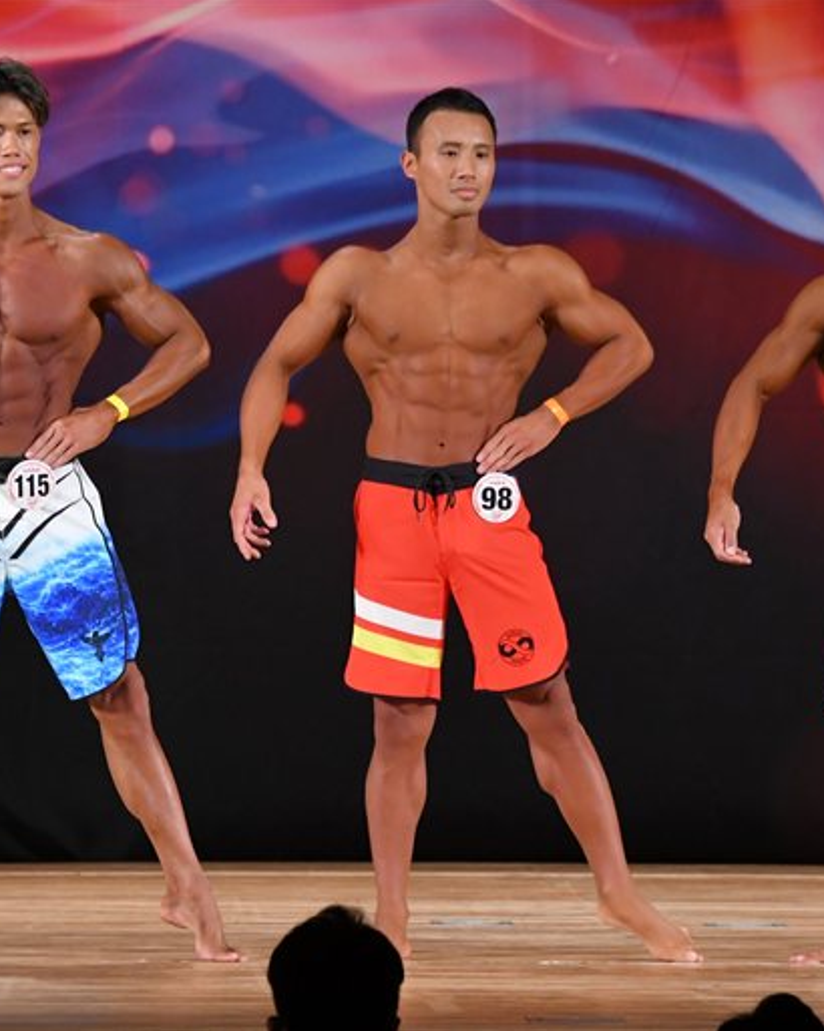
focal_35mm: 319
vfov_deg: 6.1
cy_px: 514
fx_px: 9730
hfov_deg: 4.8
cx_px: 329
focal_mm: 150
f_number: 5.6
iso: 3200
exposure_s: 1/400
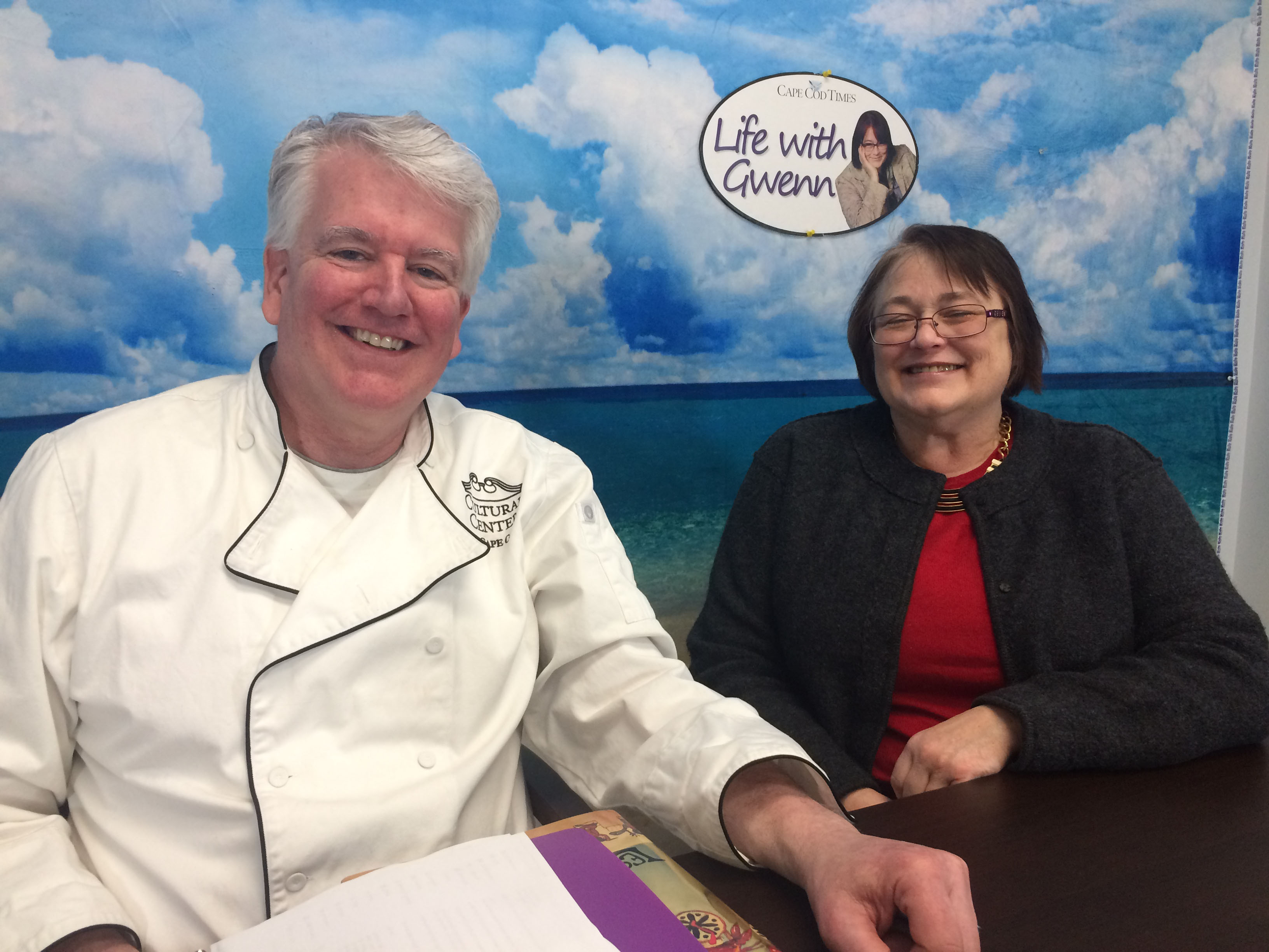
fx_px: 1063
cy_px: 476
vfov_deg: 48.2
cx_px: 634
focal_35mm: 29
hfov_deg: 61.7
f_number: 2.2
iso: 125
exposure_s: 1/30
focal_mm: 4.15
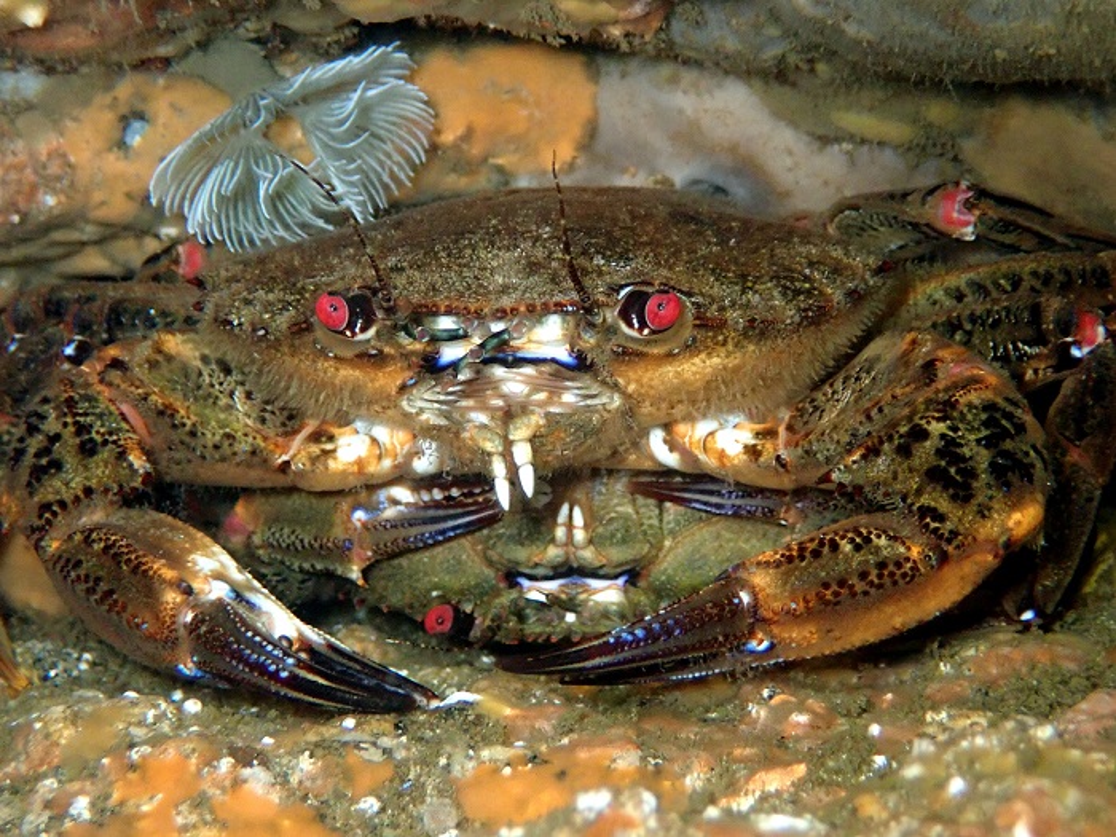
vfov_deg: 19.9
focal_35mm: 74
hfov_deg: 26.3
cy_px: 418
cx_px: 558
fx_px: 2386
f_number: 13
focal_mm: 13.47
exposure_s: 1/80
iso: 1000
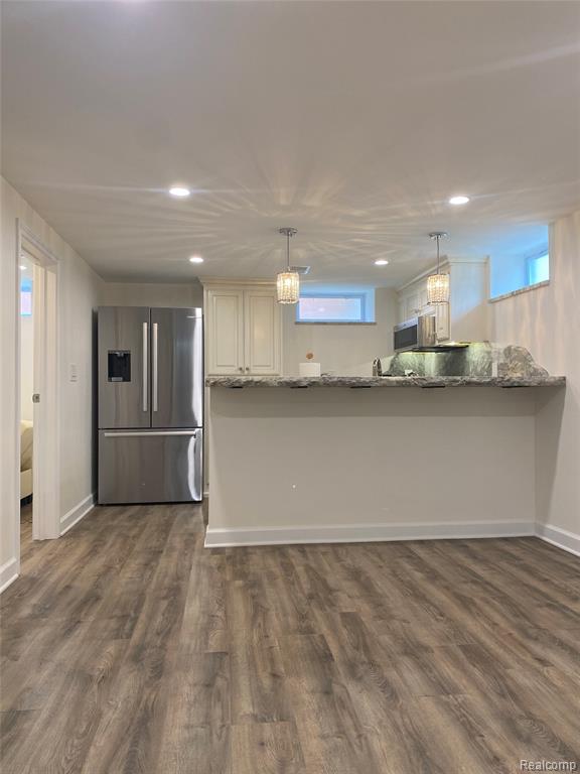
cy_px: 387
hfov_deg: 53.1
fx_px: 581
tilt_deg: +2.4
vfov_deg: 67.3
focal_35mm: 26
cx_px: 290
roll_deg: -0.1
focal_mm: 4.25
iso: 80
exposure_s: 1/60
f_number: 1.8
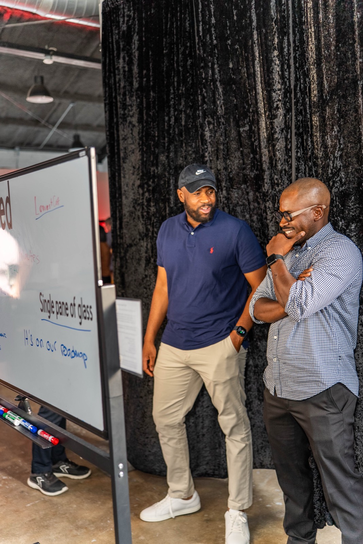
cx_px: 182
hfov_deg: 37.9
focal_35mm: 35
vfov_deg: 54.4
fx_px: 529
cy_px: 272
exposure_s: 1/125
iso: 250
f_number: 2
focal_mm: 35
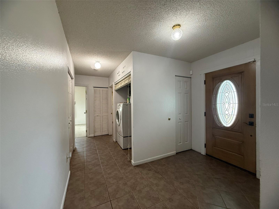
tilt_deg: +0.7
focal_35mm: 14
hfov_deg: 102.1
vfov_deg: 85.7
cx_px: 140
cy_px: 104
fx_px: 113
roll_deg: +0.4
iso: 320
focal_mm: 2.22
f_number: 2.2
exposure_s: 1/120
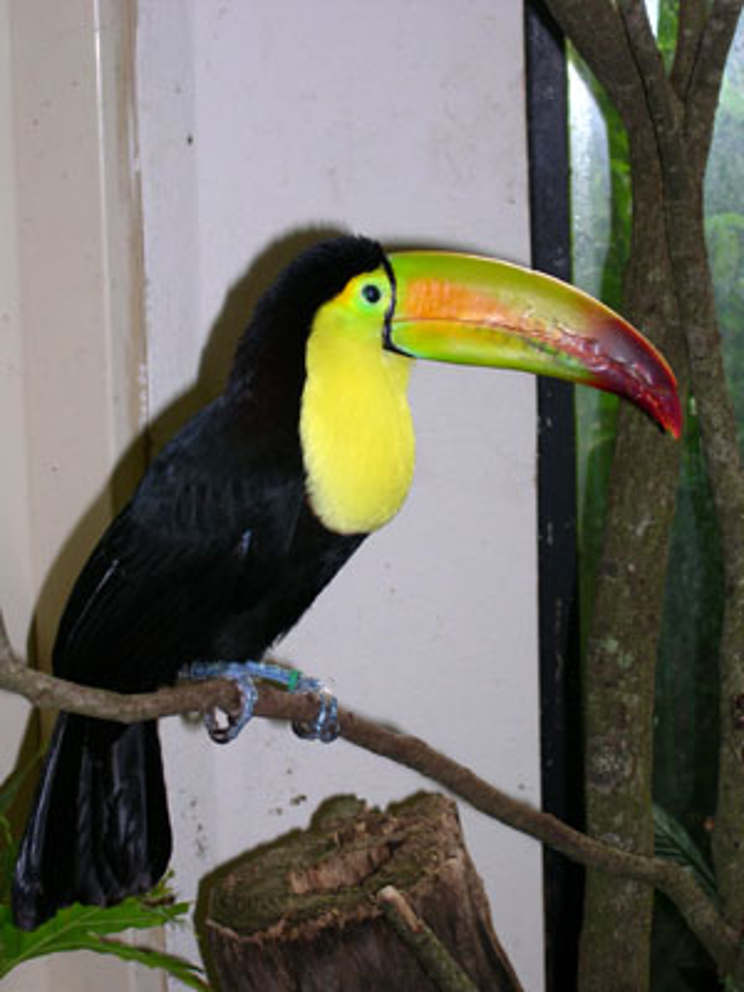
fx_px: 3267
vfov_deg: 17.3
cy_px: 496
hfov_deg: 13.0
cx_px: 372
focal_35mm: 114
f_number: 4.9
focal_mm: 24
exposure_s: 1/60
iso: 109
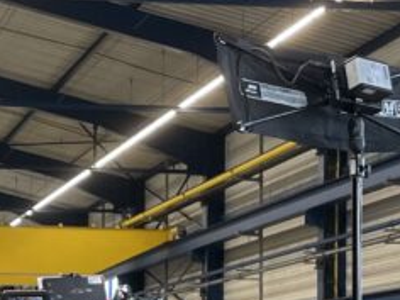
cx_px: -31
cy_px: 378
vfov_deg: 12.7
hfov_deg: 16.9
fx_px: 1306
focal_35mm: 113
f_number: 1.6
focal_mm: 4.2
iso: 125
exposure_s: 1/116
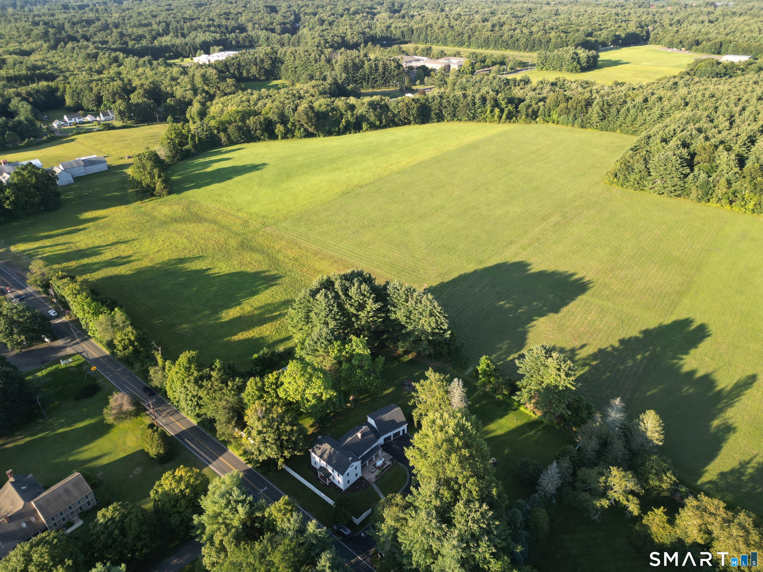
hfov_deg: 71.6
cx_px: 382
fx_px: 529
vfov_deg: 56.8
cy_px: 286
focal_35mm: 24
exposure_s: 1/500
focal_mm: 6.72
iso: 100
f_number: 1.7
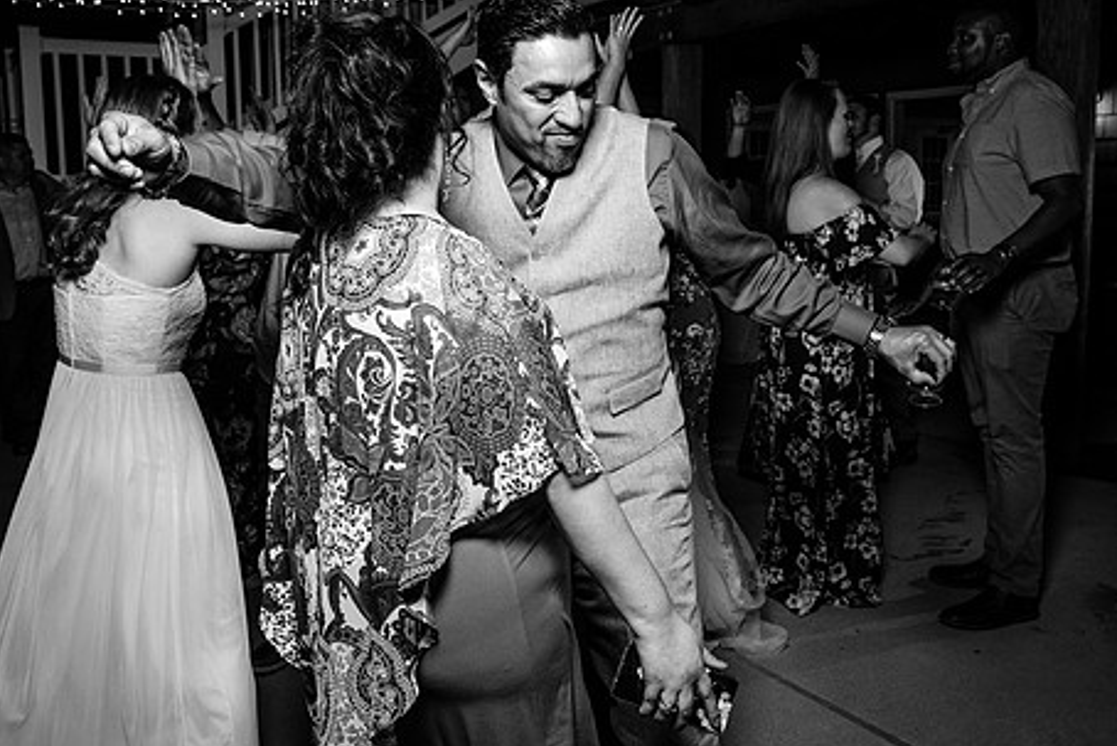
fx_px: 993
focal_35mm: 32
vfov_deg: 40.9
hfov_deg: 58.6
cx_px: 605
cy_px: 295
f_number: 5.6
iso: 2000
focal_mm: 21
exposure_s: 1/200
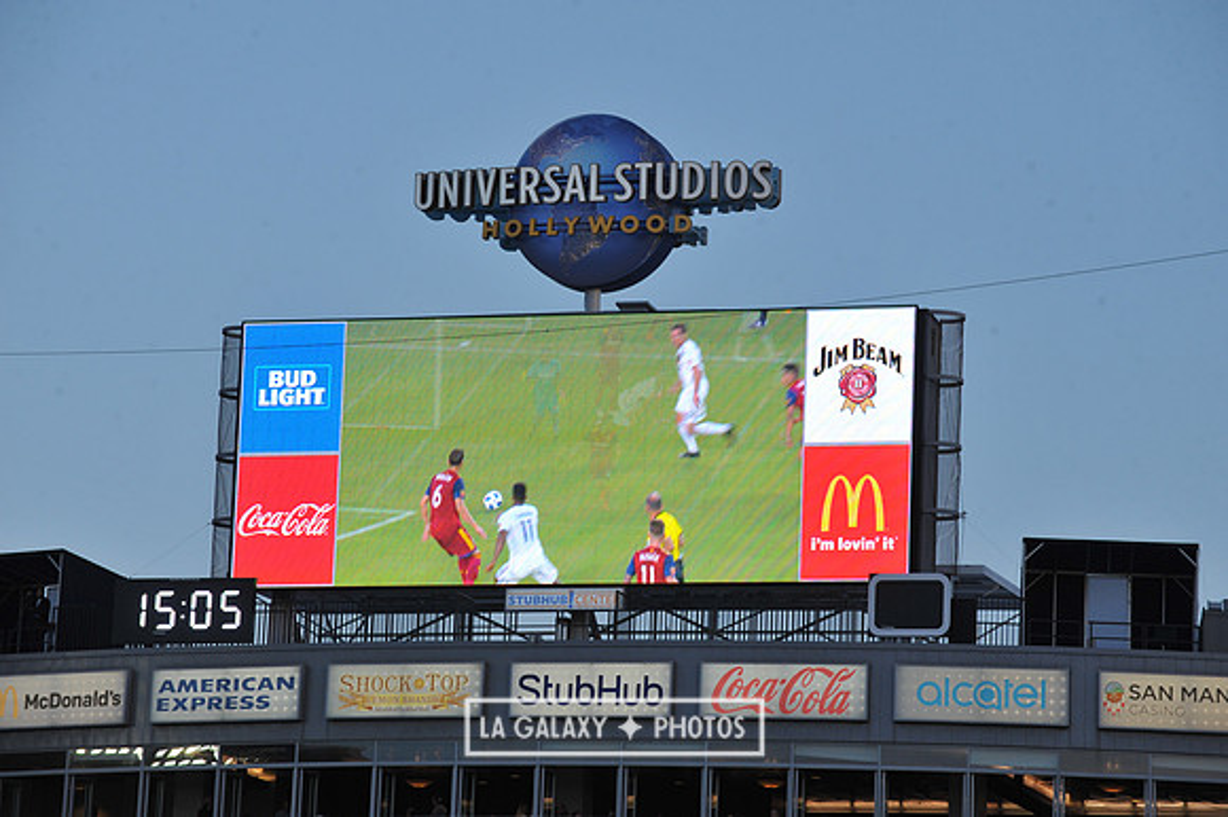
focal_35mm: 160
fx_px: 5454
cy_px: 408
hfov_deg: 12.8
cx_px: 614
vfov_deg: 8.6
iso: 800
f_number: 9
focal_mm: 160
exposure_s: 1/320
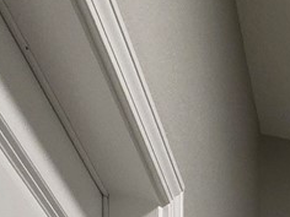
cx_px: 640
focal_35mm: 88
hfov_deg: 15.6
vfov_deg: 10.3
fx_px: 737
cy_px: 700
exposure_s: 1/120
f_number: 1.9
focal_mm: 2.2
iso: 250
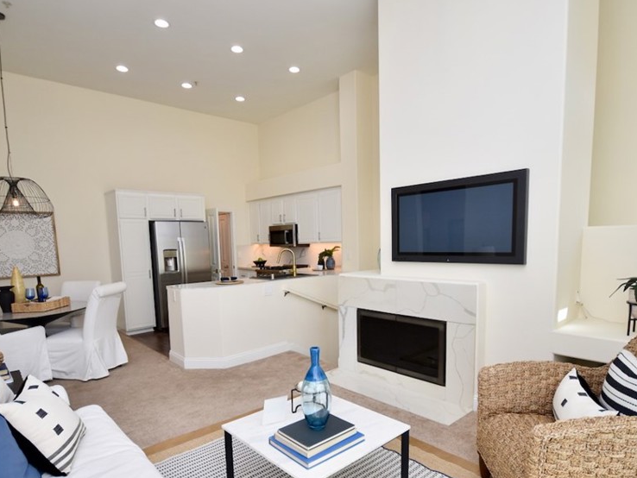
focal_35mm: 20
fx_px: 368
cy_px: 278
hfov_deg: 81.7
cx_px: 313
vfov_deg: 65.6
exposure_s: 1/250
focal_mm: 10
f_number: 4
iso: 400
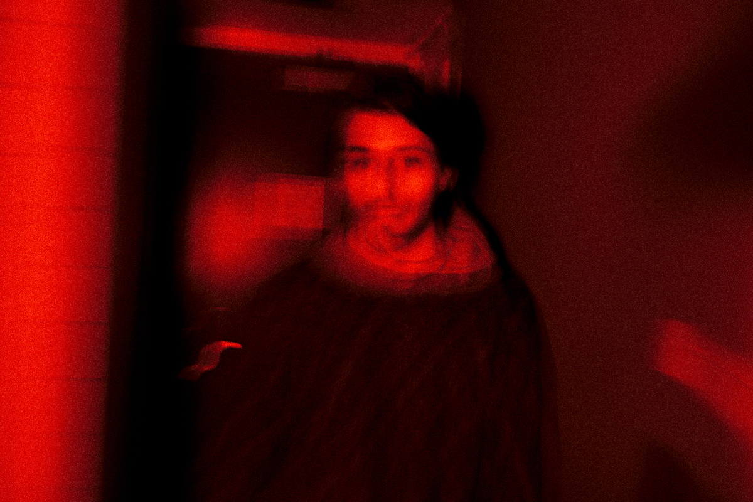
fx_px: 595
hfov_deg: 64.6
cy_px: 251
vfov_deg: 45.7
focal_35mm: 28
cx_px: 376
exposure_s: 1/3
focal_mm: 18
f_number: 5
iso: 100
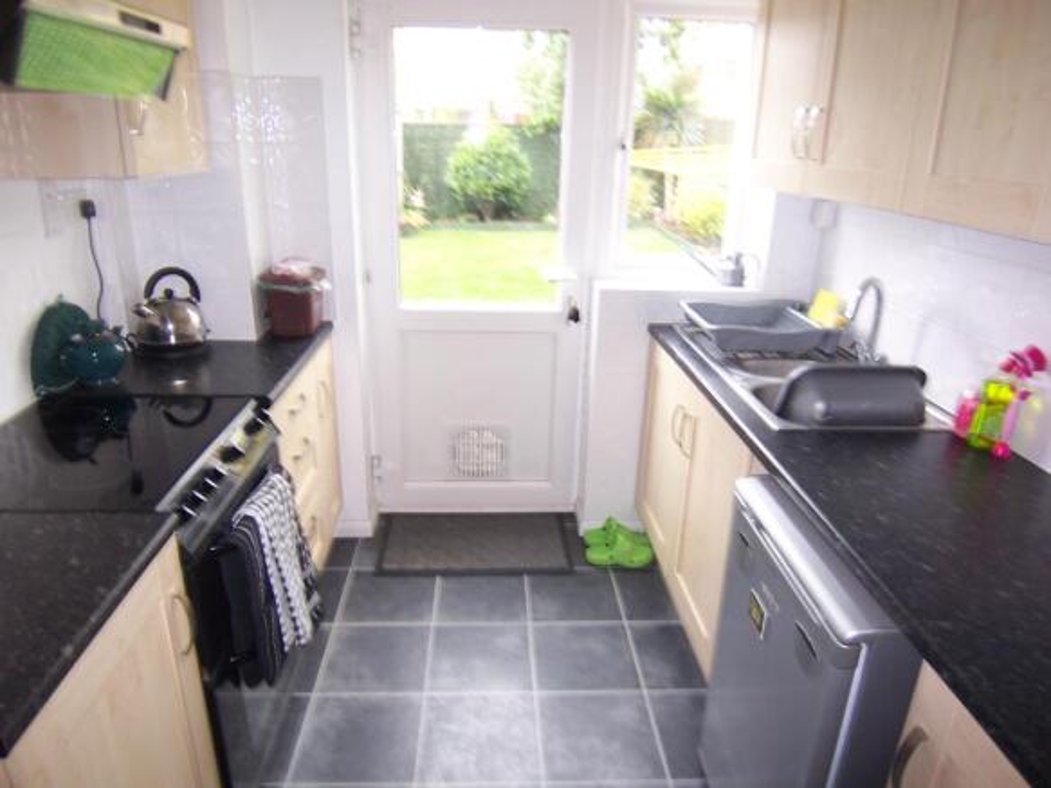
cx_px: 526
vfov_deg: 58.9
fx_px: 698
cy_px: 394
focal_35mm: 23
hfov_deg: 73.9
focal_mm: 3.8
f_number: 2.8
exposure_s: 1/30
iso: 80
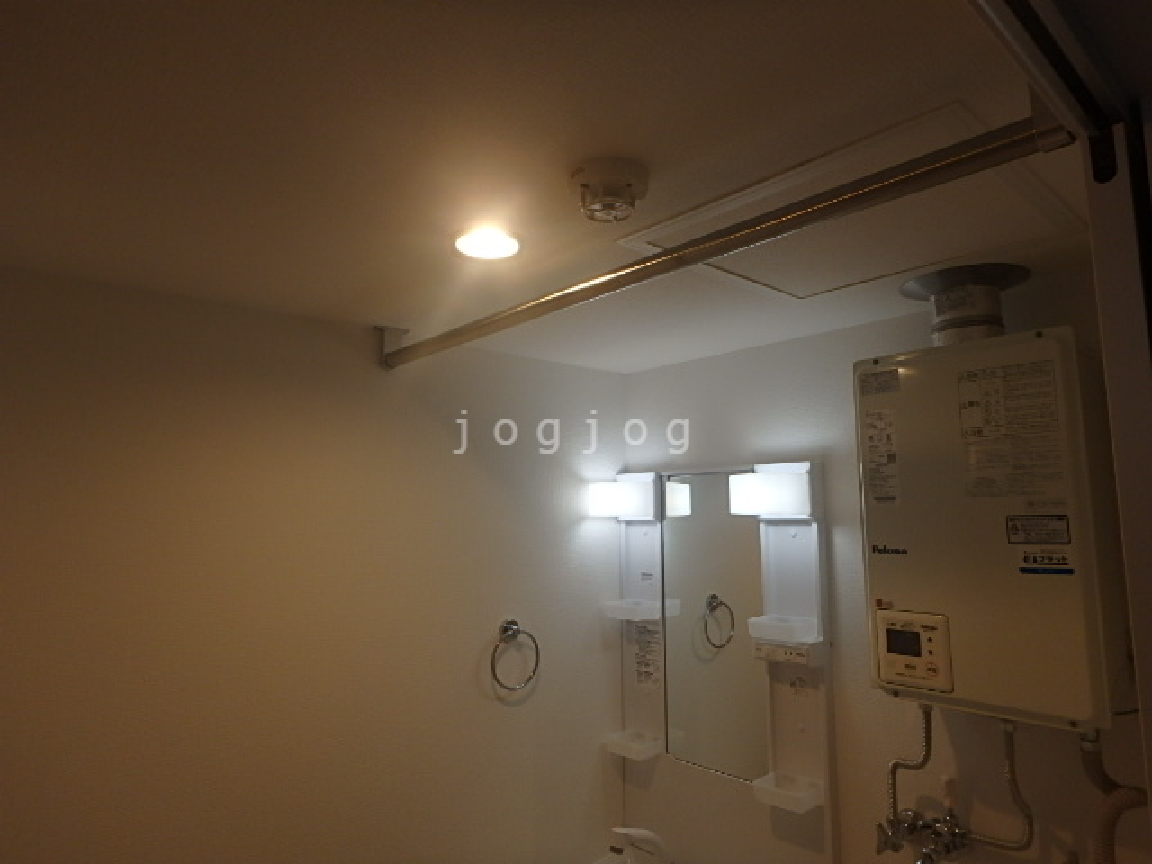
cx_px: 576
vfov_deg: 63.4
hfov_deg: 79.0
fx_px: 699
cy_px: 432
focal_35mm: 21
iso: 125
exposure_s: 1/80
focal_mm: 3.7
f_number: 3.5
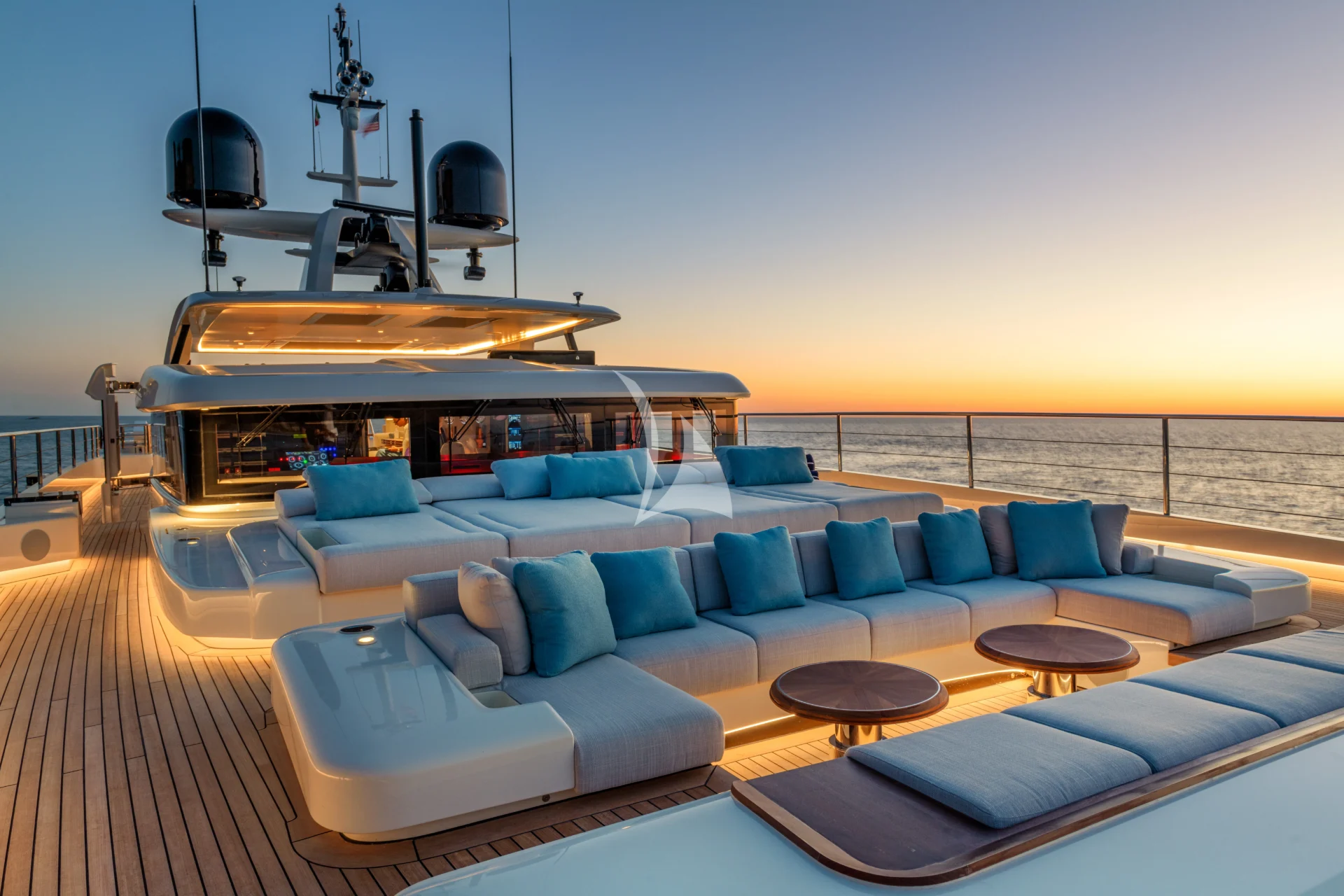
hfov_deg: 73.7
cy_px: 448
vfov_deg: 53.1
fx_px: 896
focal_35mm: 24
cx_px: 672
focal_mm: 24
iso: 100
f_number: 11
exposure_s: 1/1.25
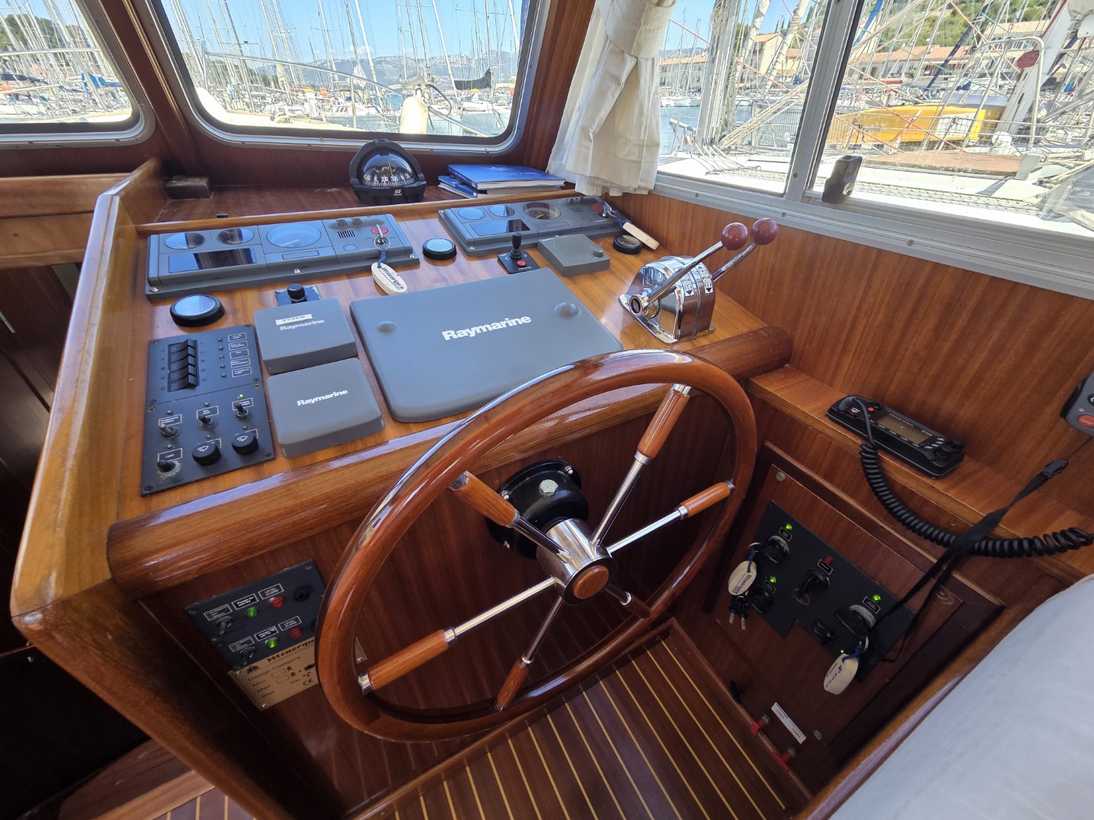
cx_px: 547
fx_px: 411
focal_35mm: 13
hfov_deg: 106.2
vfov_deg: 89.9
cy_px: 410
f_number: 2.2
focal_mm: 2.2
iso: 50
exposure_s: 1/100
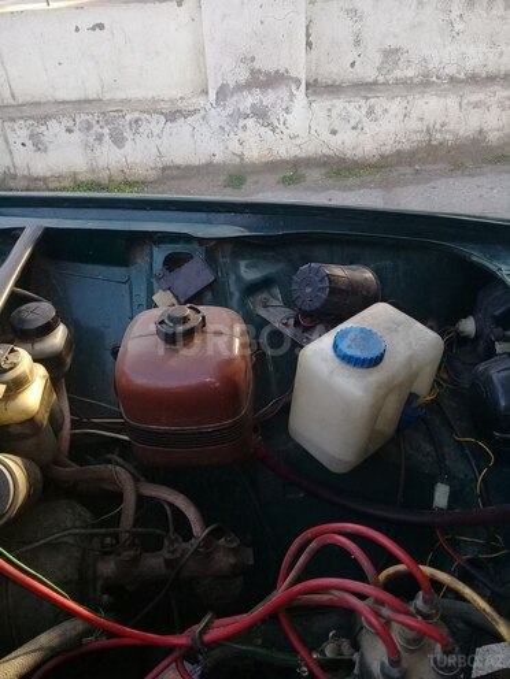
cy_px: 340
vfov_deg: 58.4
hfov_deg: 45.4
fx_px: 609
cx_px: 255
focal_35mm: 31
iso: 50
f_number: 2.2
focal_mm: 3.3
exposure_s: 1/33
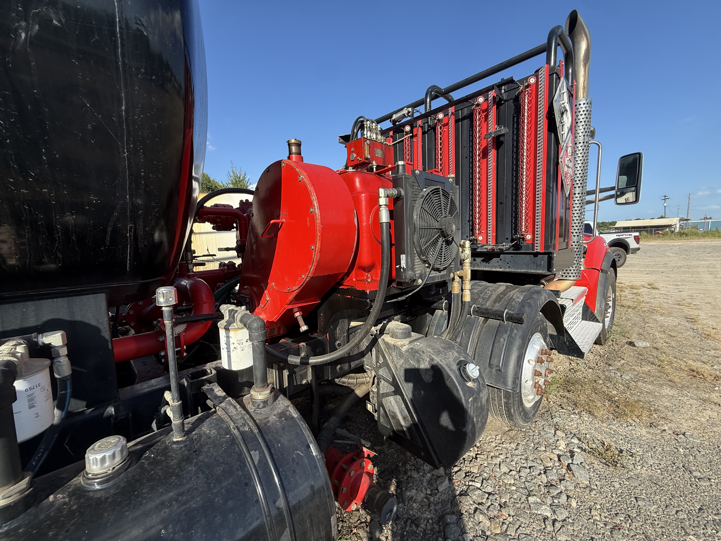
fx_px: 292
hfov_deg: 102.1
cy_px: 270
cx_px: 360
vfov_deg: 85.7
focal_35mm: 14
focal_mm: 2.22
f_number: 2.2
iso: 64
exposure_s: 1/864
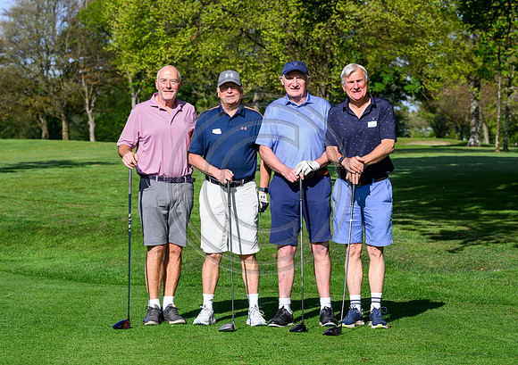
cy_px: 205
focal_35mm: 116
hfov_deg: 17.4
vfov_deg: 12.3
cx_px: 308
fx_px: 1694
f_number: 6.3
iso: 500
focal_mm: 99
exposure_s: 1/1600
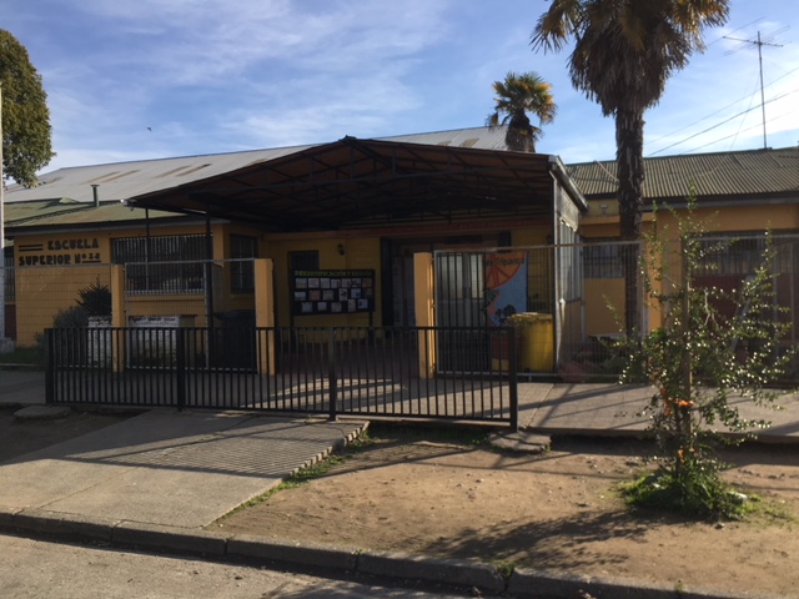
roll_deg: +0.9
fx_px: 669
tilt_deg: -0.5
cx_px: 400
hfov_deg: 61.7
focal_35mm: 29
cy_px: 300
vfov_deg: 48.2
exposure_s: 1/1054
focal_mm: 4.15
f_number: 2.2
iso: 25
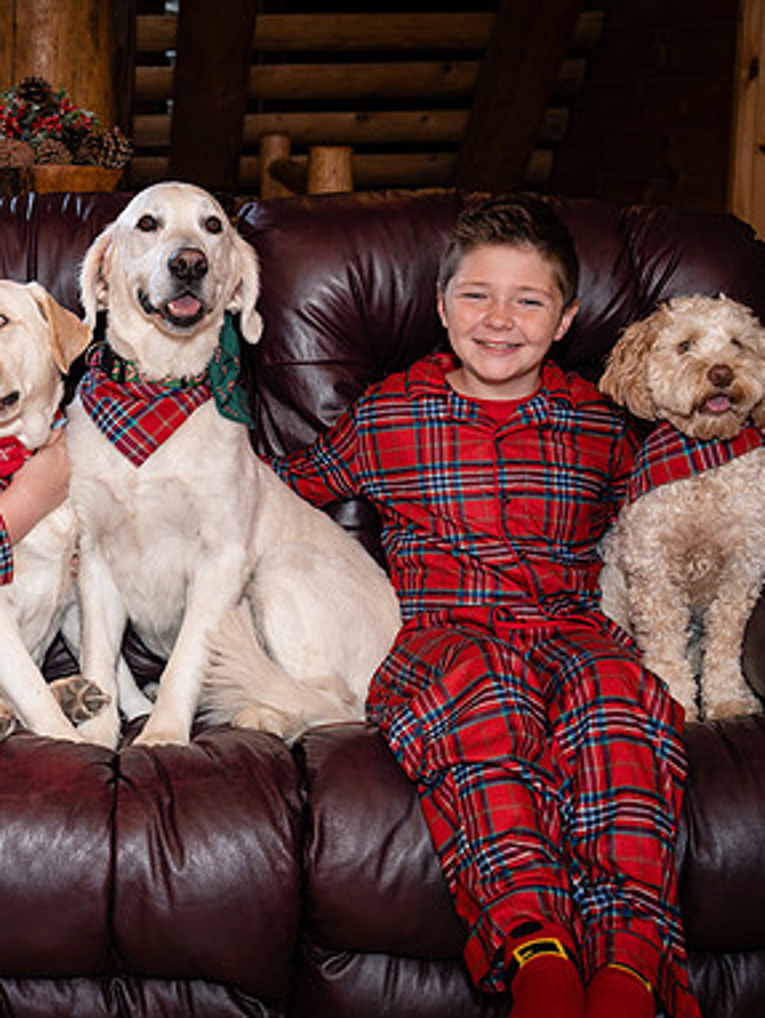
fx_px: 1972
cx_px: 175
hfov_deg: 21.7
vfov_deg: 28.9
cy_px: 472
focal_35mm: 67
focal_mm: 42
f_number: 5
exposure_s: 1/160
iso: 500
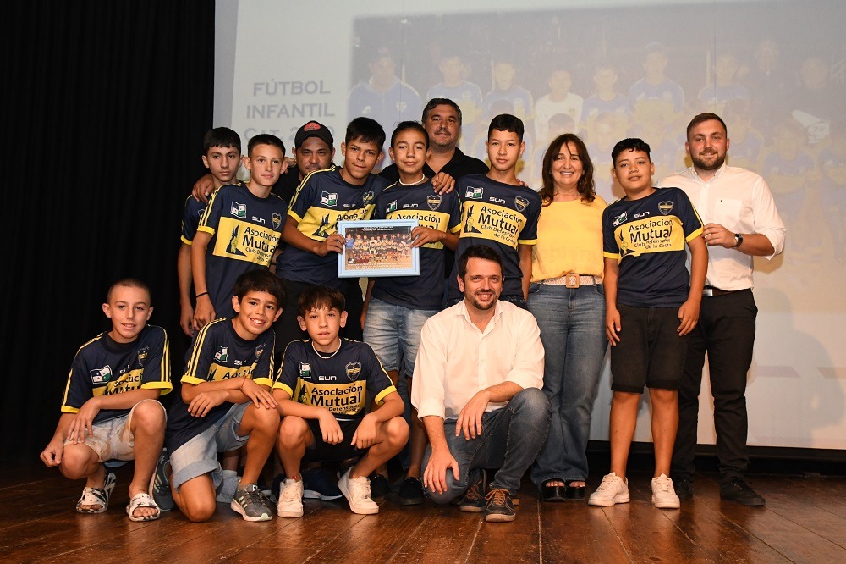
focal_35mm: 40
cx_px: 423
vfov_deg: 33.4
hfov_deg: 48.5
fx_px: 940
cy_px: 282
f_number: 7.1
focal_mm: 27
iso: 4000
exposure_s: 1/160
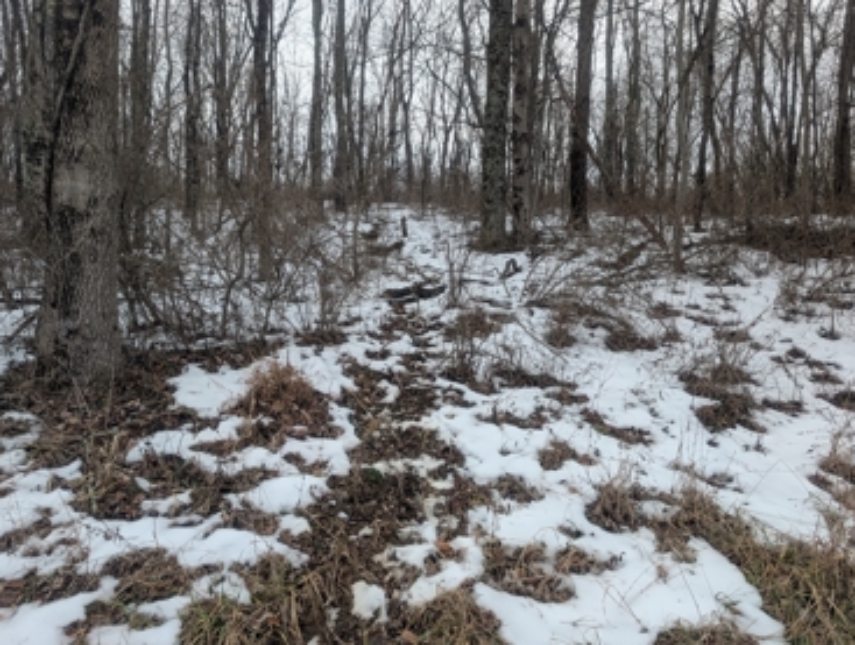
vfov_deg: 53.2
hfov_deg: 67.1
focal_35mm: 26
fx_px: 644
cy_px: 317
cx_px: 398
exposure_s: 1/365
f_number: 1.68
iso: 25
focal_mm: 6.9
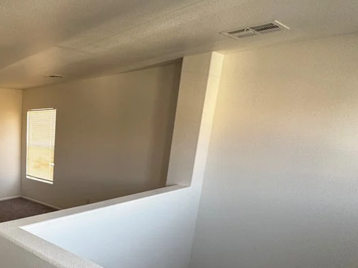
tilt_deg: -13.9
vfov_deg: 48.1
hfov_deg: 51.4
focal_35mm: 28
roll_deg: -0.1
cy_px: 197
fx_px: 290
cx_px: 3
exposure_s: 1/99
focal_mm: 2.22
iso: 100
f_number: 2.2
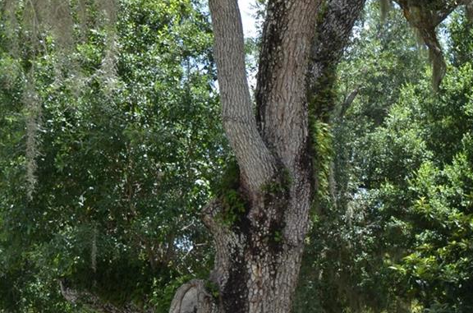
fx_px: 983
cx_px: 590
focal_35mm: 75
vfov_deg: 17.4
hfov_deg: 24.2
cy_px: 354
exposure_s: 1/200
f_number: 7.1
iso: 200
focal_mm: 18
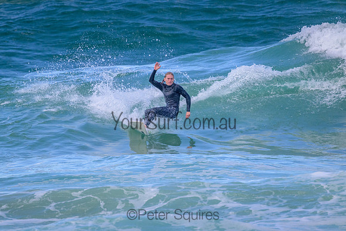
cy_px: 116
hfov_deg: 2.6
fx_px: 7690
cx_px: 173
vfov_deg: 1.7
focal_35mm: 800
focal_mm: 800
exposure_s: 1/1600
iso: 2000
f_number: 11
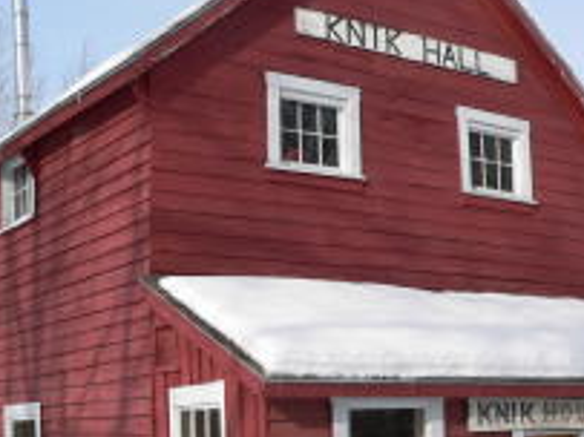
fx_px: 1045
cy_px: 359
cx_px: 268
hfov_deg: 31.2
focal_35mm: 62
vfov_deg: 23.2
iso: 80
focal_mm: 6
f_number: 5.2
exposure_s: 1/400
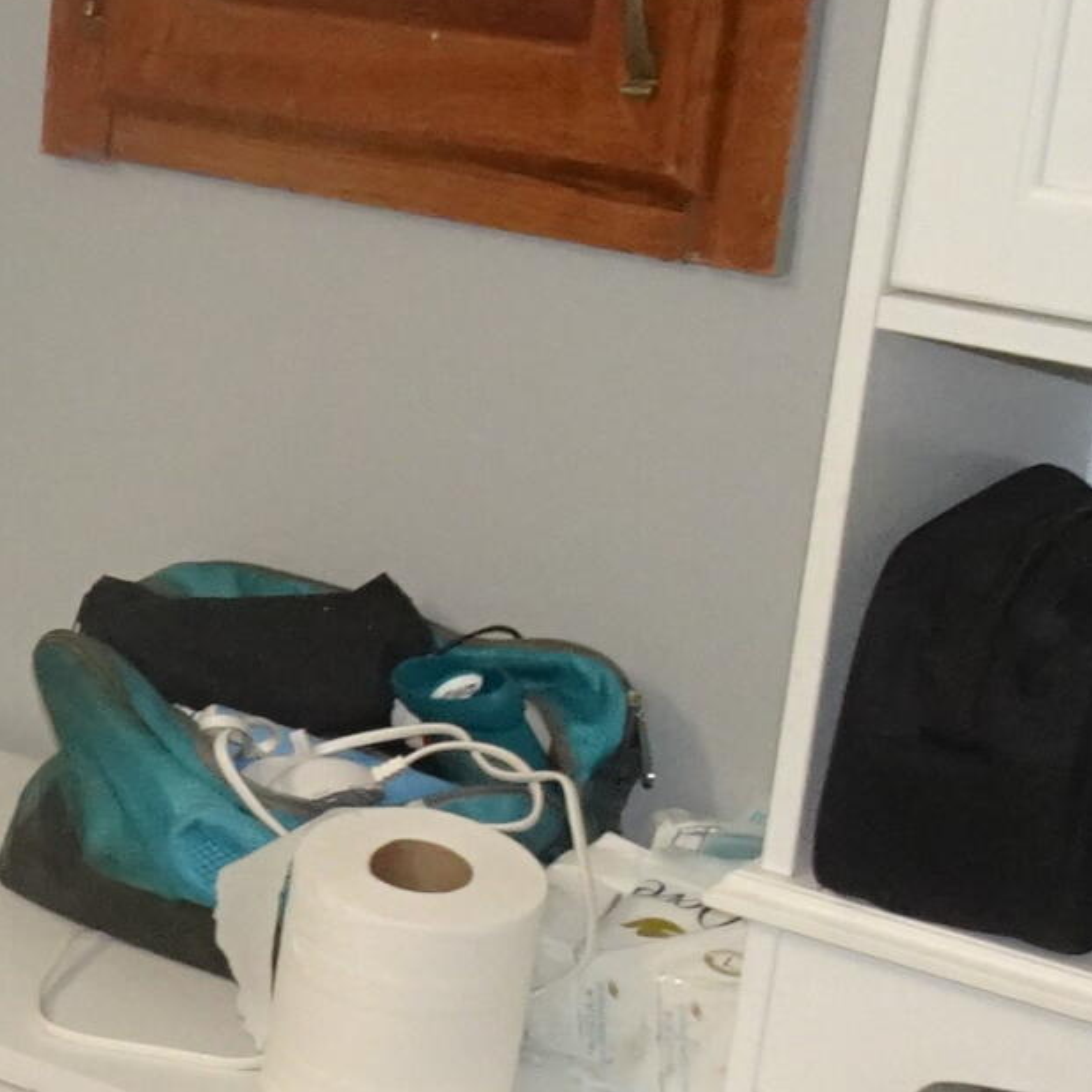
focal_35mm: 103
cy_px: 719
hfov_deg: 14.7
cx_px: -885
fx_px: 3676
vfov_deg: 16.9
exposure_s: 1/30
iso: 400
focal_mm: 4.25
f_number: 3.5
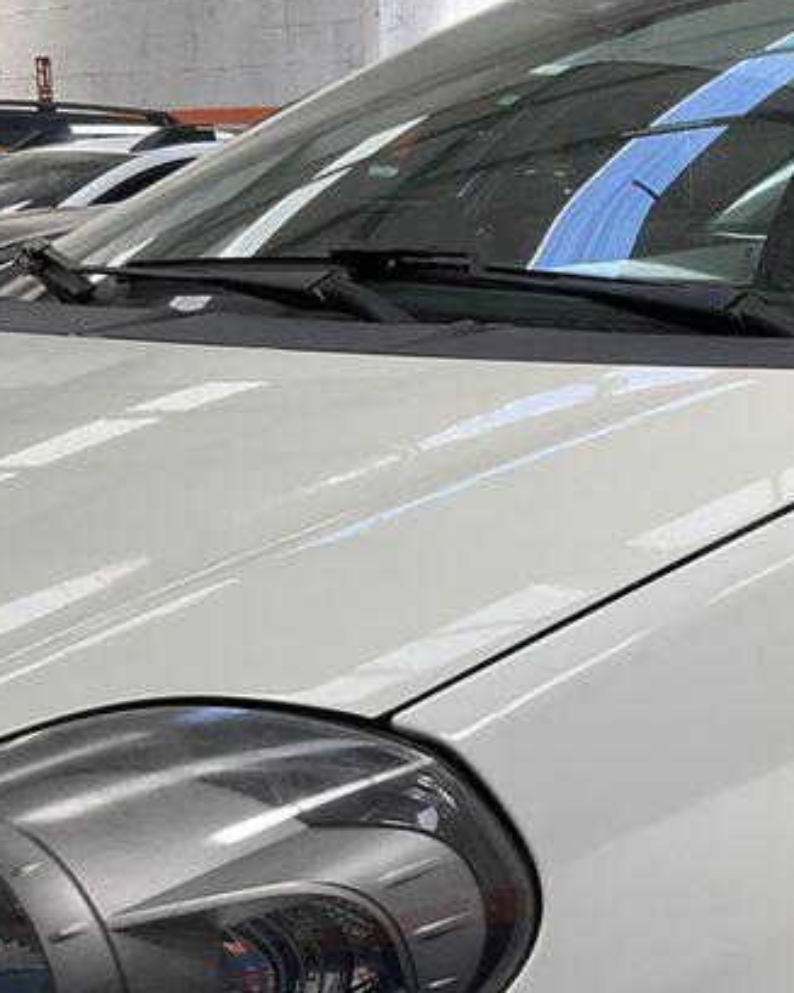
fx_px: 2439
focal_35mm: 83
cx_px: 767
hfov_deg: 18.1
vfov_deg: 22.5
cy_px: 864
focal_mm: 3
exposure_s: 1/213
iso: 20
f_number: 1.8
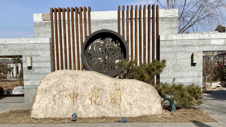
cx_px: 113
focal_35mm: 38
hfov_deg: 52.8
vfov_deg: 30.7
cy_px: 95
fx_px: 228
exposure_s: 1/4608
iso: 32
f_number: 1.8
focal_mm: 4.25
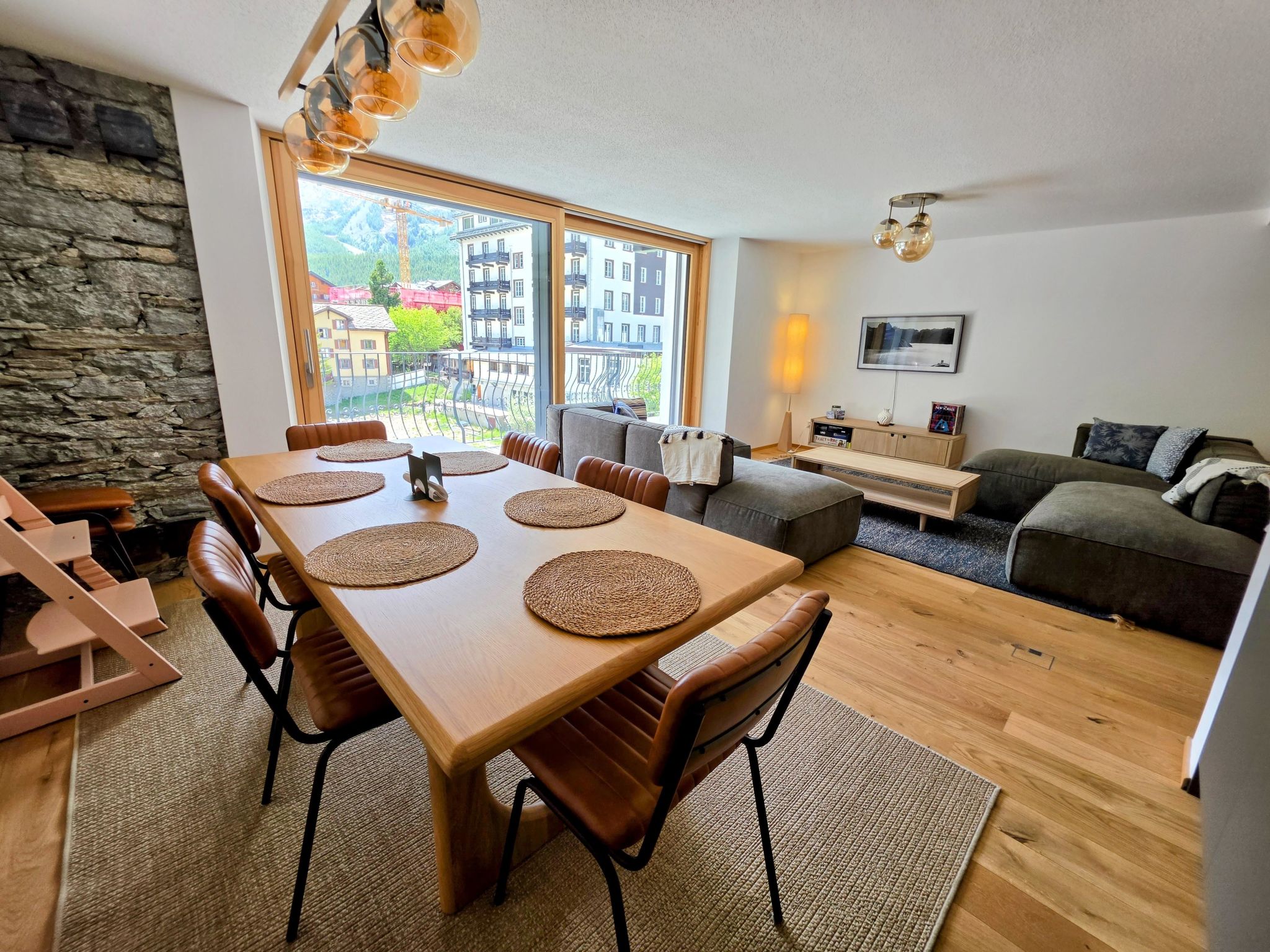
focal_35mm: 13
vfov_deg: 89.9
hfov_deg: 106.2
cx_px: 635
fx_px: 477
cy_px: 476
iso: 20
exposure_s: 1/100
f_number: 1.9
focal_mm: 2.2
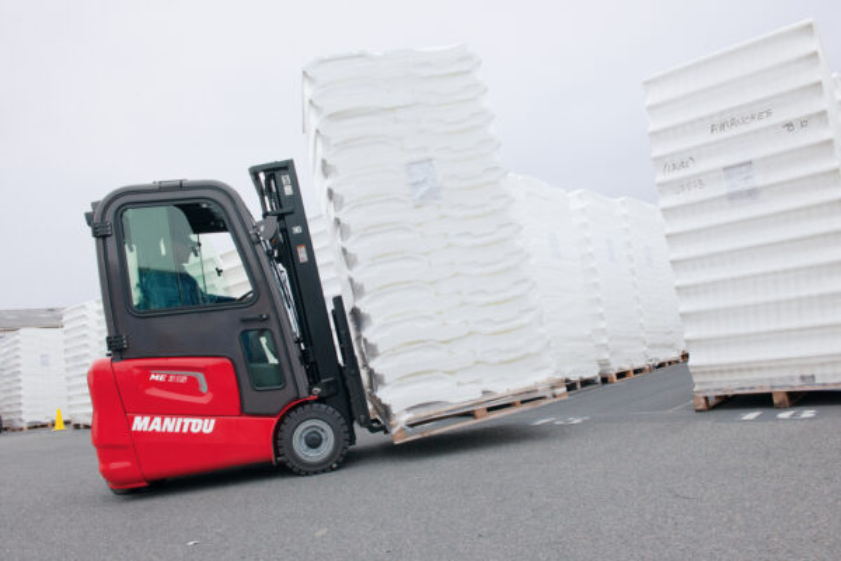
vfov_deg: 47.9
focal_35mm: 27
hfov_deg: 67.4
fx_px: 631
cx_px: 420
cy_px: 280
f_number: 10
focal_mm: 27
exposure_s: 1/100
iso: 640
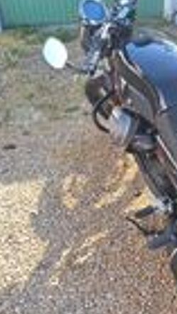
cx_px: 164
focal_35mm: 36
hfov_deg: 31.2
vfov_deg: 55.0
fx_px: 300
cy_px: 181
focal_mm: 5.54
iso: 40
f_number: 1.8
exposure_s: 1/829
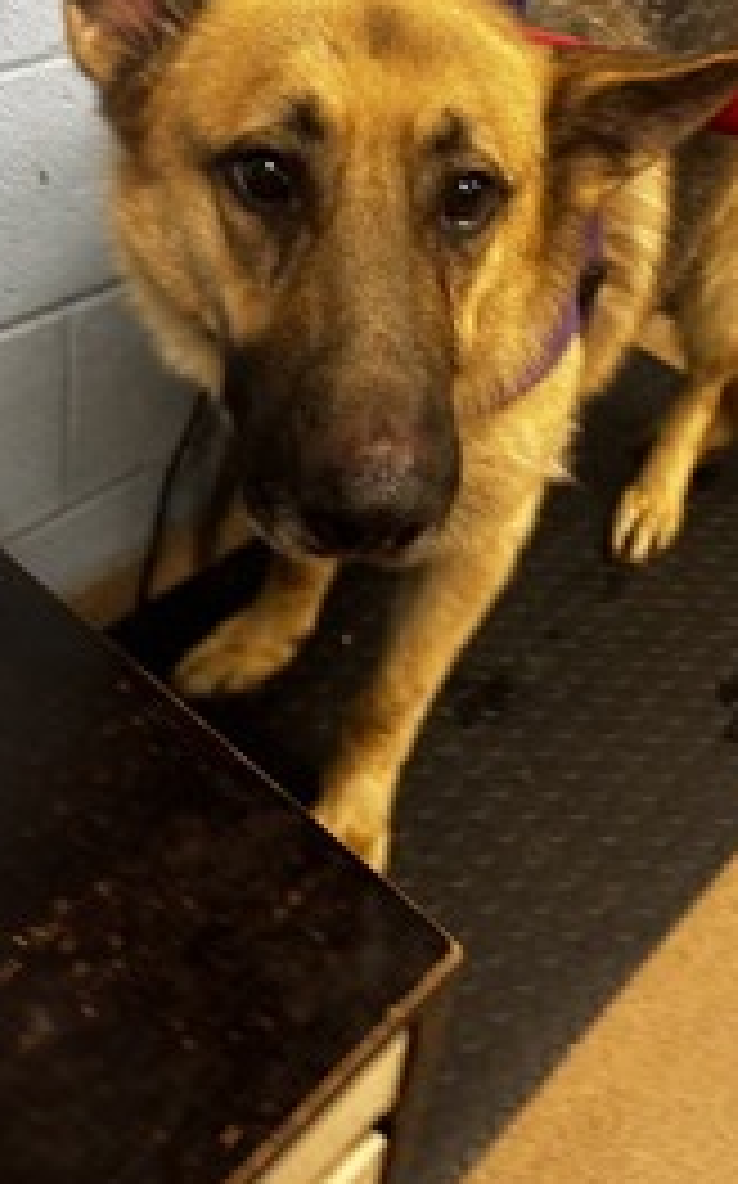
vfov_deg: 43.6
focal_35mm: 44
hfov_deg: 29.0
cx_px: 488
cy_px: 270
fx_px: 1418
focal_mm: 5.96
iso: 100
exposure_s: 1/41
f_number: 1.6
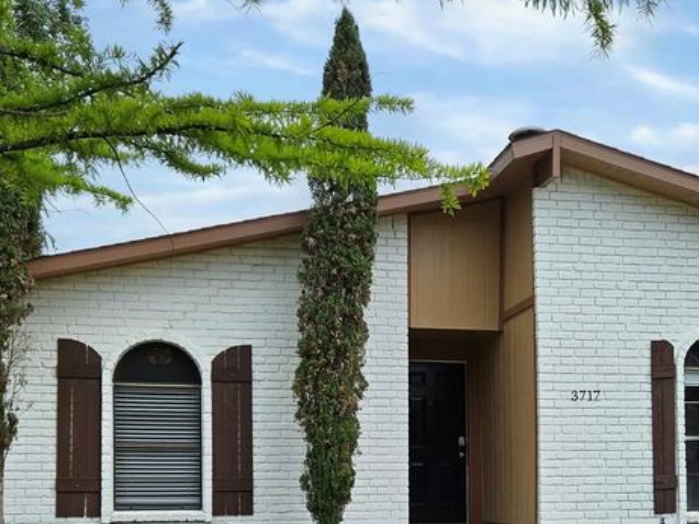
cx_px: 469
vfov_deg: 27.7
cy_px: 450
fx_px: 1029
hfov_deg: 37.1
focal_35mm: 51
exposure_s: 1/2066
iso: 25
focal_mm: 5.4
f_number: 1.8
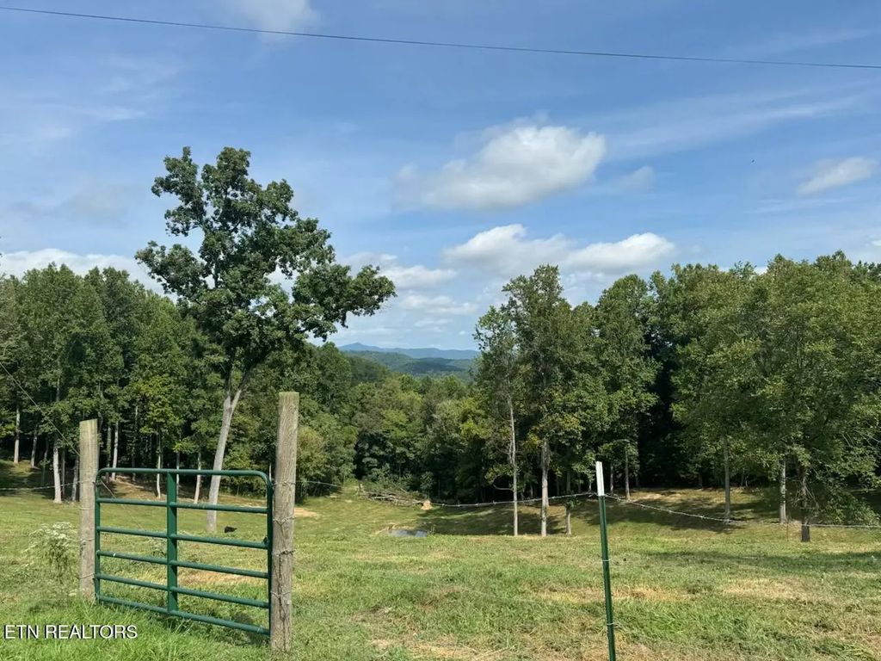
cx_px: 440
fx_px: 611
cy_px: 330
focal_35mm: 24
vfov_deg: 56.8
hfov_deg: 71.6
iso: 80
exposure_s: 1/4608
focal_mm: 6.76
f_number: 1.78
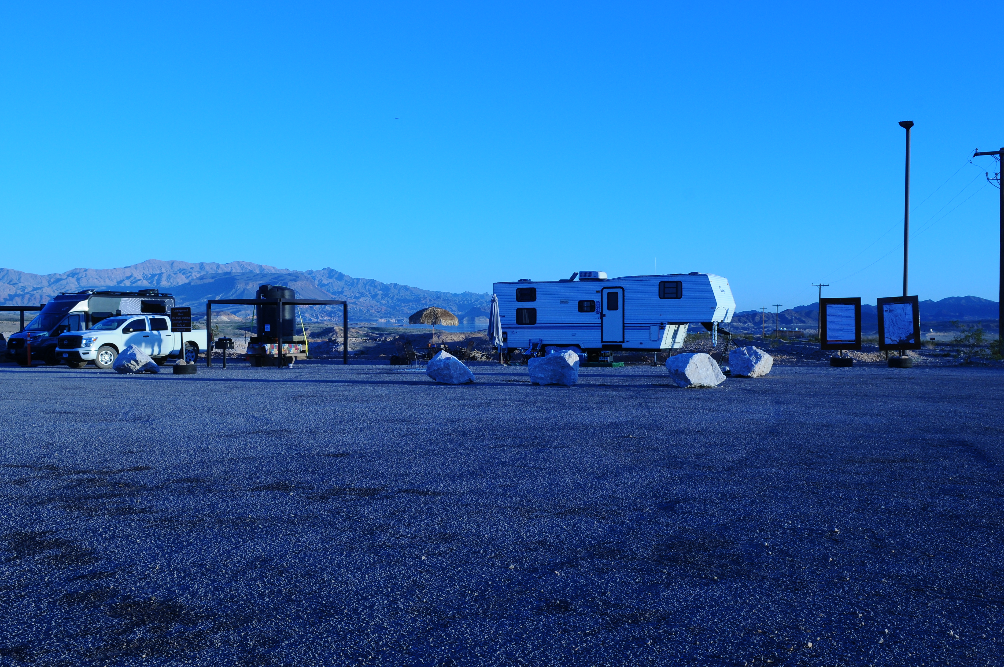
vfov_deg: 38.3
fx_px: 961
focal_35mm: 34
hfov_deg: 55.2
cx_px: 502
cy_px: 334
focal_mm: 23
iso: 200
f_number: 8
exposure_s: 1/250
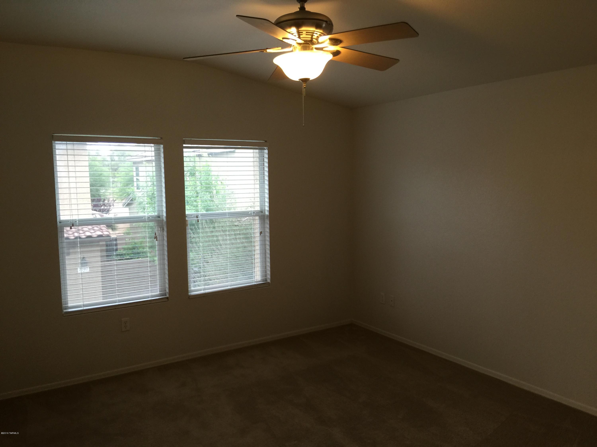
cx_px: 298
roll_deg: +1.3
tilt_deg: -6.4
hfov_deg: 61.7
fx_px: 500
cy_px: 224
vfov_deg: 48.2
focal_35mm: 29
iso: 40
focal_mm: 4.15
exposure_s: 1/30
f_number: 2.2
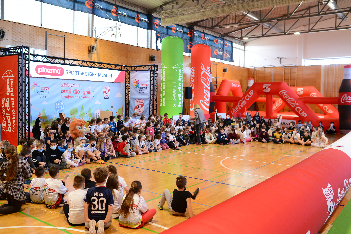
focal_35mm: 35
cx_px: 176
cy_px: 117
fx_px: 341
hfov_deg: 54.4
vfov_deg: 37.9
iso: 800
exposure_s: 1/125
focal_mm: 35
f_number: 2.8
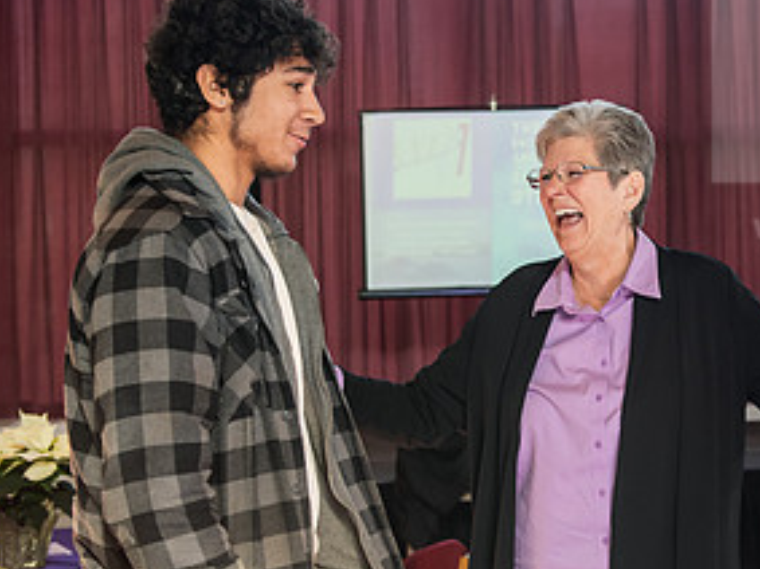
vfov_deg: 19.6
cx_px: 631
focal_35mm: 75
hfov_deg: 25.5
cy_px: 283
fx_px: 1646
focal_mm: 38
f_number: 3.5
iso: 1000
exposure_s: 1/250
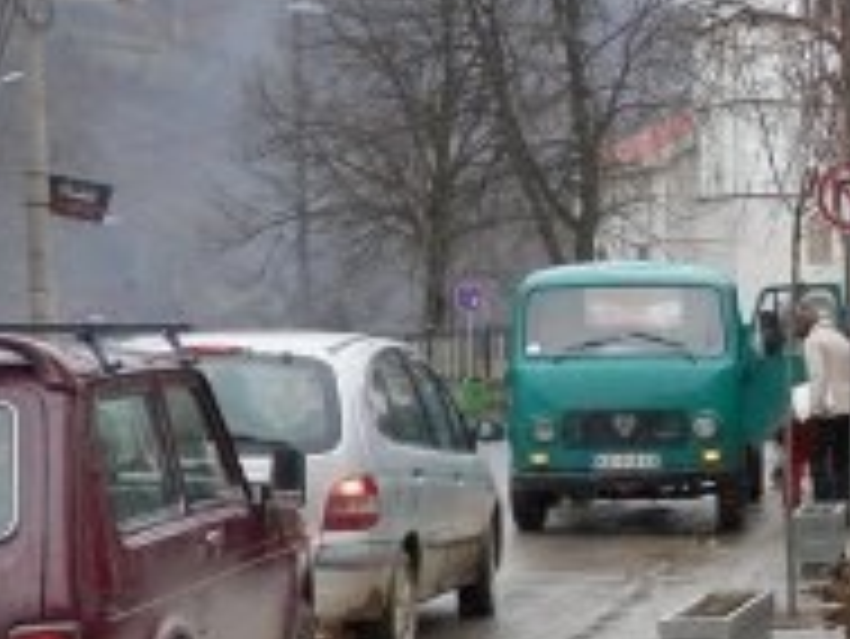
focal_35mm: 106
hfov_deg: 17.4
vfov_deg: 13.8
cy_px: 576
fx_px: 2604
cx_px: 1102
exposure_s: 1/500
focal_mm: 7.3
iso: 250
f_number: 3.7
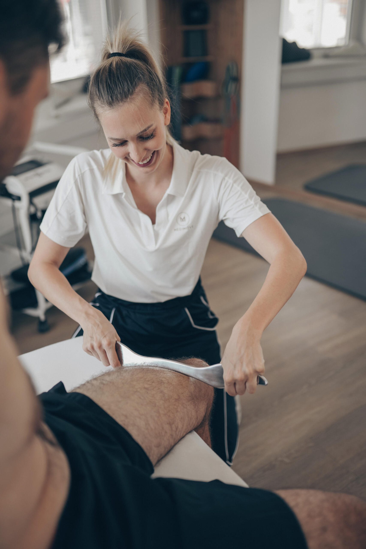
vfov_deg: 54.4
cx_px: 183
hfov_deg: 37.9
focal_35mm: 35
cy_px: 274
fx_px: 534
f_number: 1.4
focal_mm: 35
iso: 160
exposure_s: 1/250
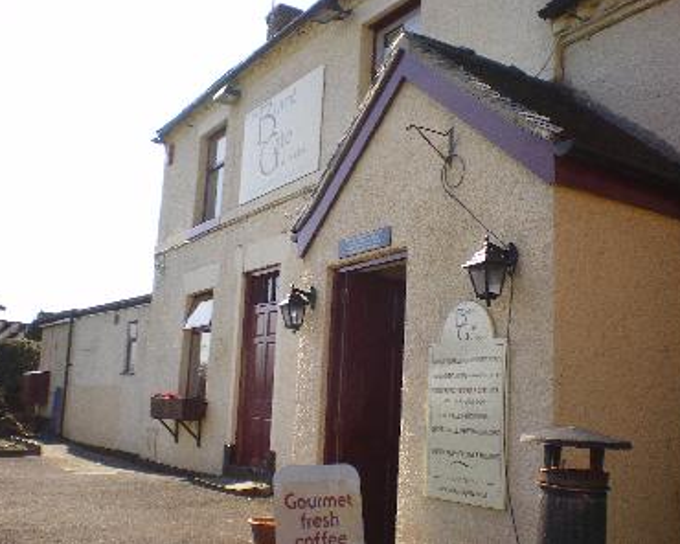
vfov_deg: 39.2
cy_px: 270
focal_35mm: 38
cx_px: 355
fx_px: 765
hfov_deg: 47.9
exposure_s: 1/250
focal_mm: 6.3
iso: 50
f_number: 4.6
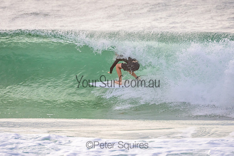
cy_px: 78
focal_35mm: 600
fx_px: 3898
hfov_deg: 3.4
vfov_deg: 2.3
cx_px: 117
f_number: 5.6
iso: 640
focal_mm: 400
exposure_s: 1/2500
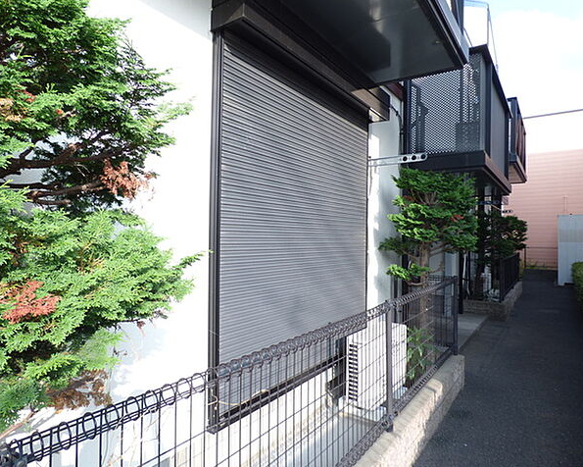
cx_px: 287
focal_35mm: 21
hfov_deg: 77.6
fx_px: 362
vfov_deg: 65.5
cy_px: 234
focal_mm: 3.58
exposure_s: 1/250
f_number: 2.8
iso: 100
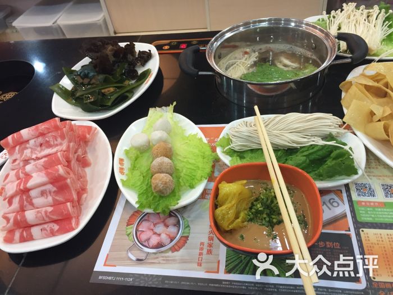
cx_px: 196
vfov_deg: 48.2
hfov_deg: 61.7
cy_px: 148
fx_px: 329
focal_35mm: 29
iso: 100
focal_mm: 4.15
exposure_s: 1/33
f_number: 2.2
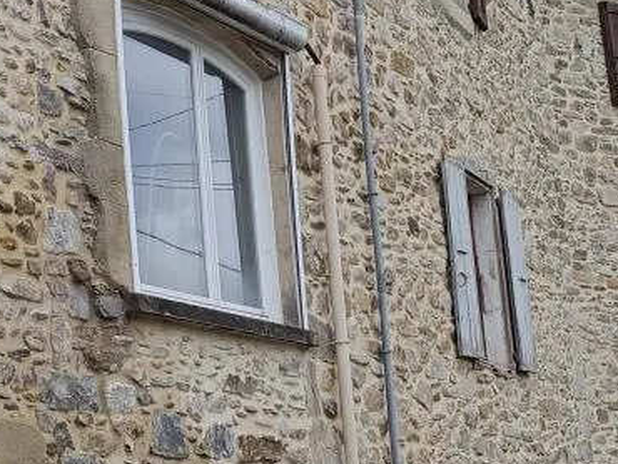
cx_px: 110
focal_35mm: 83
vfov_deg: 17.8
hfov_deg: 23.2
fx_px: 1483
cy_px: 270
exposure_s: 1/360
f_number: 1.65
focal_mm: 6.14
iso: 53
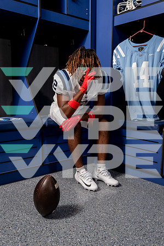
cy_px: 123
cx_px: 82
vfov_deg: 55.8
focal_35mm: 34
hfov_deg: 38.9
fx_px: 232
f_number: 5.6
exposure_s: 1/250
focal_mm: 34
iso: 500
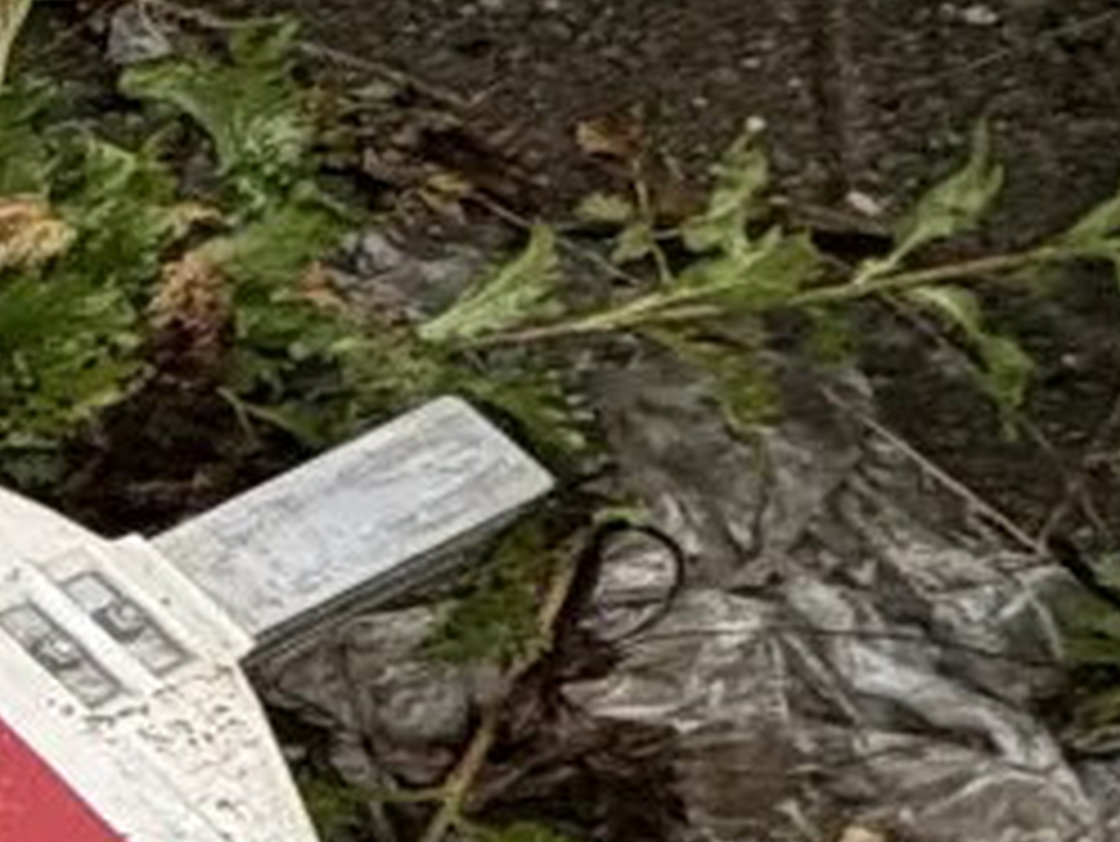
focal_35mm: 108
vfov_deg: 12.7
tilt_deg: -68.4
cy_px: 1414
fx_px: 3496
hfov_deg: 9.6
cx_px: -2775
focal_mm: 2.22
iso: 40
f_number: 2.2
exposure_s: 1/435
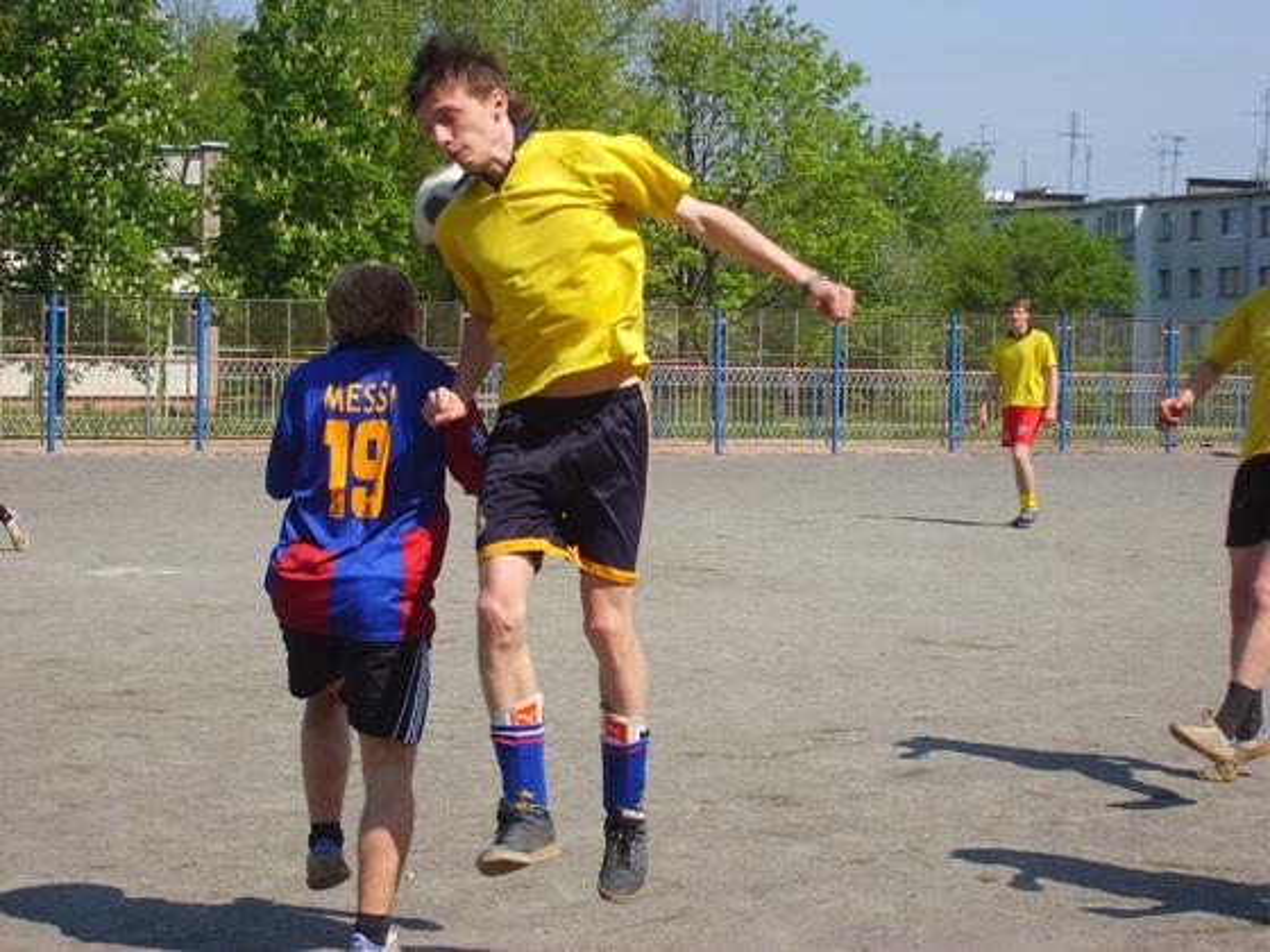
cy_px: 476
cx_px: 635
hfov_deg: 27.0
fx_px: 2642
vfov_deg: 20.4
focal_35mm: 72
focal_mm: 12
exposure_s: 1/500
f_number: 3.9
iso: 50
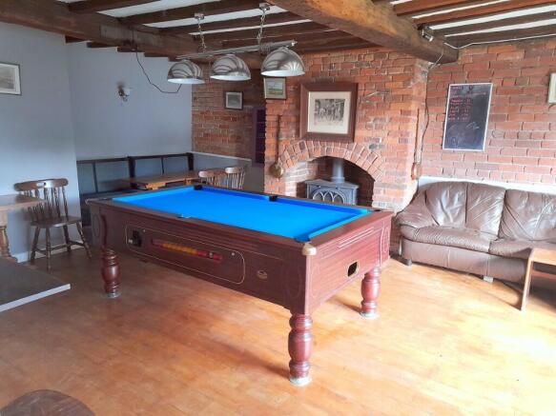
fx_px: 401
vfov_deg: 54.9
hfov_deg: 69.4
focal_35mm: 25
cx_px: 278
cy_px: 208
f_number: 2
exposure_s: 1/24
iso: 400
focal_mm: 4.6
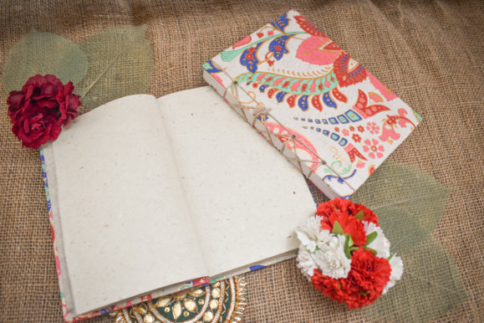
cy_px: 167
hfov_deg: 65.5
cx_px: 237
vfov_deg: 46.4
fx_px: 376
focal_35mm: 28
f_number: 4
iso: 400
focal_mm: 18
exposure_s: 1/80
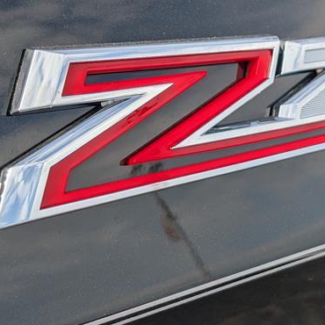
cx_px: 237
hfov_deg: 22.9
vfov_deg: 23.0
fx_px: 797
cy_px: 126
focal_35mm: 75
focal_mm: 6.9
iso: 20
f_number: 1.68
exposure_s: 1/769
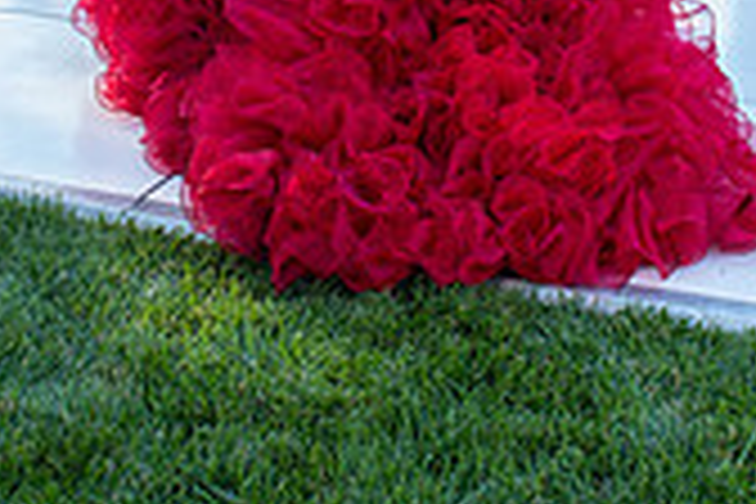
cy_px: -358
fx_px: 1743
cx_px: 392
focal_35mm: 83
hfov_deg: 24.5
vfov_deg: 14.7
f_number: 4.5
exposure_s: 1/200
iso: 400
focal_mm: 24
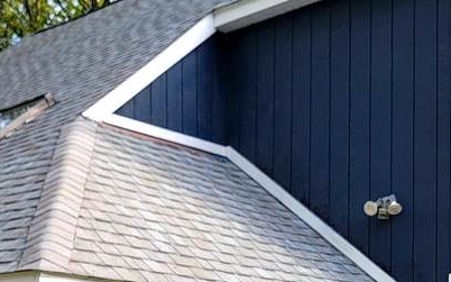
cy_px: 343
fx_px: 995
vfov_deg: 15.5
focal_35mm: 81
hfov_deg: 25.4
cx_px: 140
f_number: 1.8
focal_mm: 6.7
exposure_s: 1/208
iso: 16
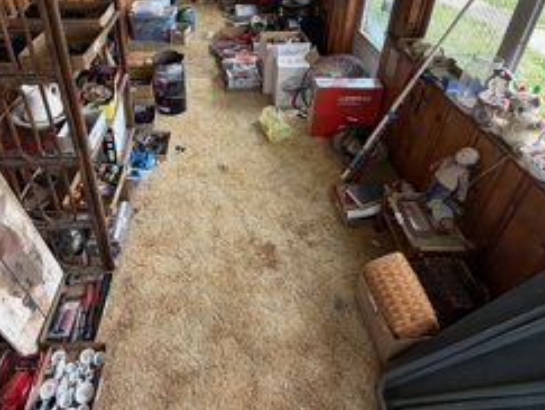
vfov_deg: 55.1
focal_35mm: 23
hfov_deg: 73.3
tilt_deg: -30.5
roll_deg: +1.0
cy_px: 85
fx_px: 363
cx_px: 229
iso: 80
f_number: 2.2
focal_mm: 2.22
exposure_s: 1/121
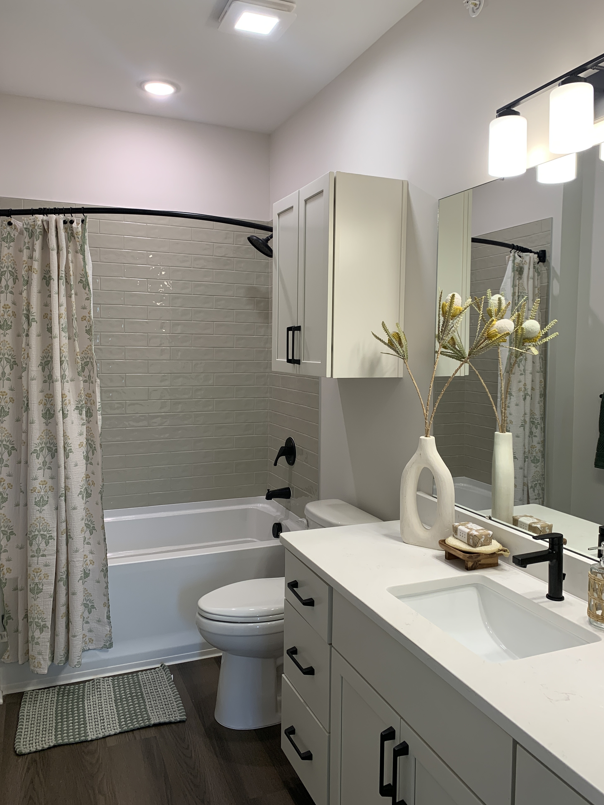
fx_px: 628
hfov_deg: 51.4
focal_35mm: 27
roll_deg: -0.7
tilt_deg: -2.7
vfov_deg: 65.3
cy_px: 390
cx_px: 300
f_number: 1.8
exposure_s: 1/60
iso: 50
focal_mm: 4.25
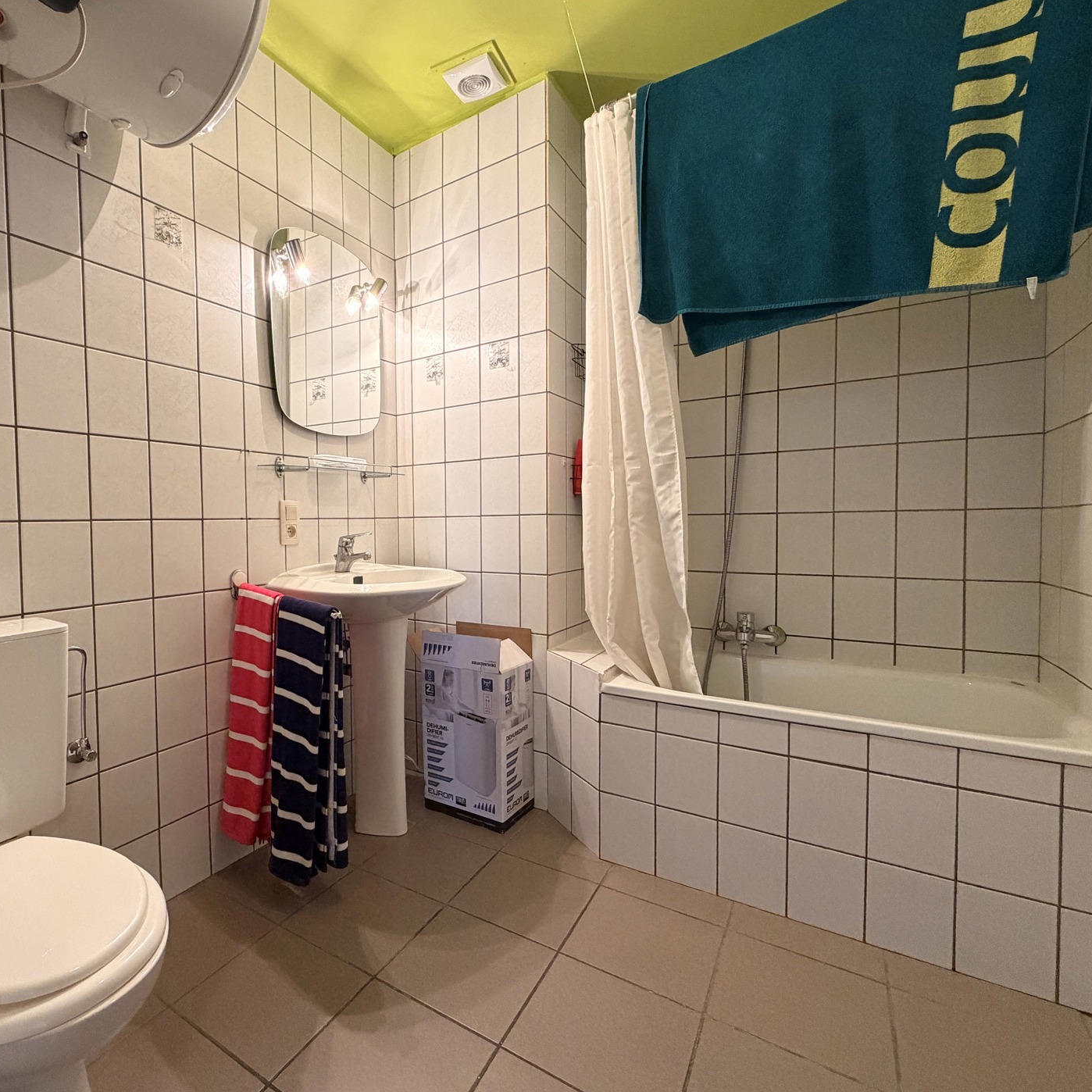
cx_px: 404
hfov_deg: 82.2
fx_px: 607
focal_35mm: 17
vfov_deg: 84.0
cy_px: 543
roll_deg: +1.2
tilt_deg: -1.9
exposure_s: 1/50
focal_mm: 2.22
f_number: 2.2
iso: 400
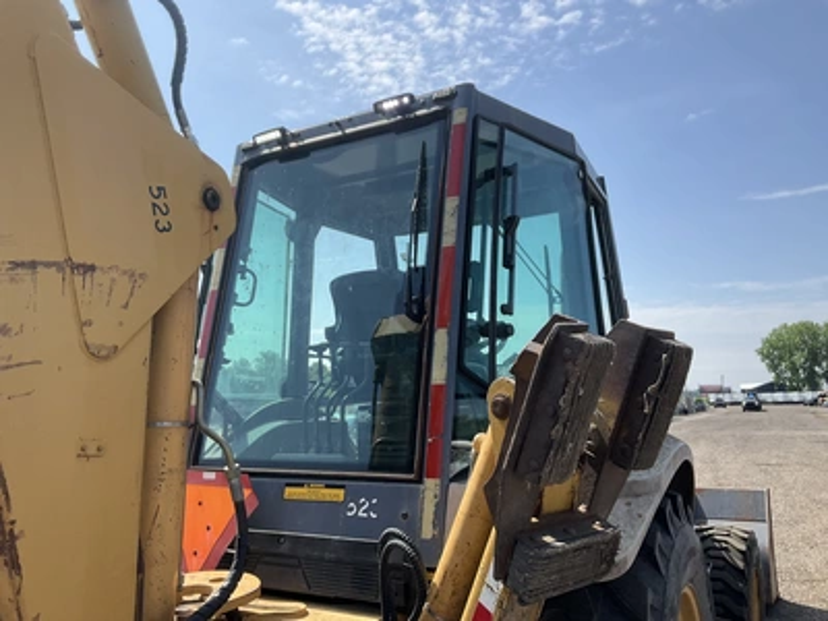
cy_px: 310
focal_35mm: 29
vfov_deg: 48.2
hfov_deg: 61.7
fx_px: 694
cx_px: 414
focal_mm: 3
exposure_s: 1/1035
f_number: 1.8
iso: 25
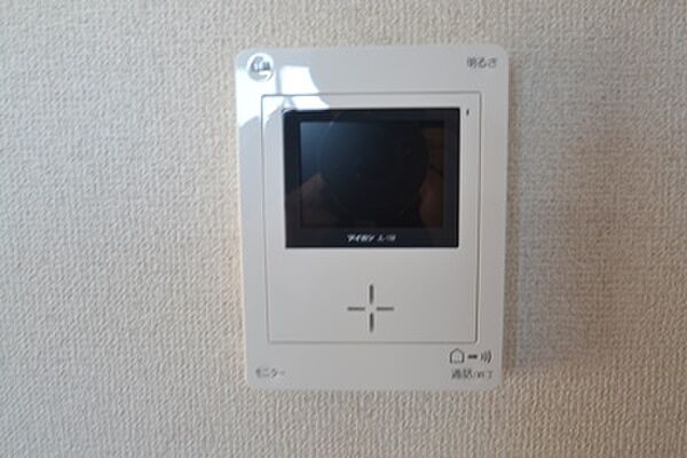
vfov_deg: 43.6
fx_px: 572
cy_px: 229
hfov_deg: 61.9
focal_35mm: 30
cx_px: 344
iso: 100
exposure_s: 1/8
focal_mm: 20
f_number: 4.2
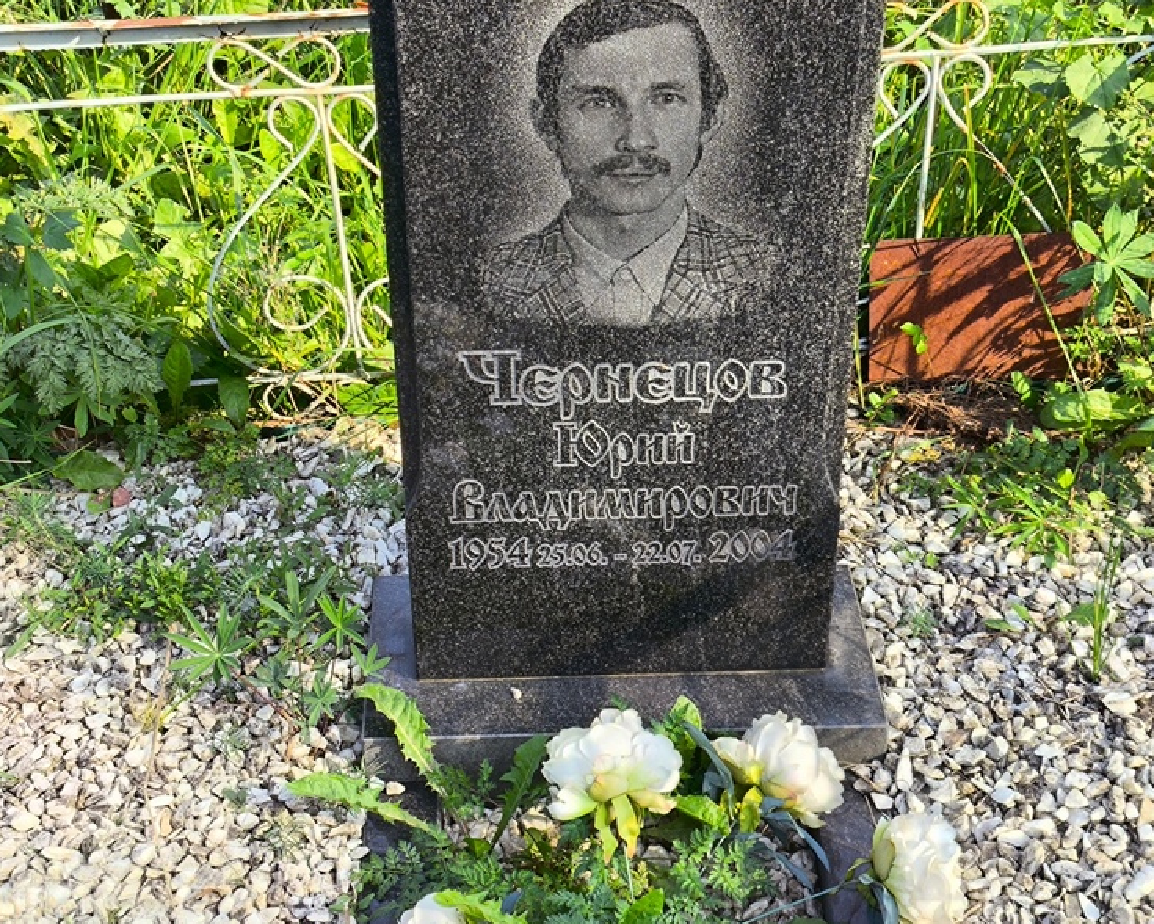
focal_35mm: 53
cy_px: 460
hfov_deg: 35.4
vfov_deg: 28.6
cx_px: 567
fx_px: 1810
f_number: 1.7
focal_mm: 4.71
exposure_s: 1/369
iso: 50
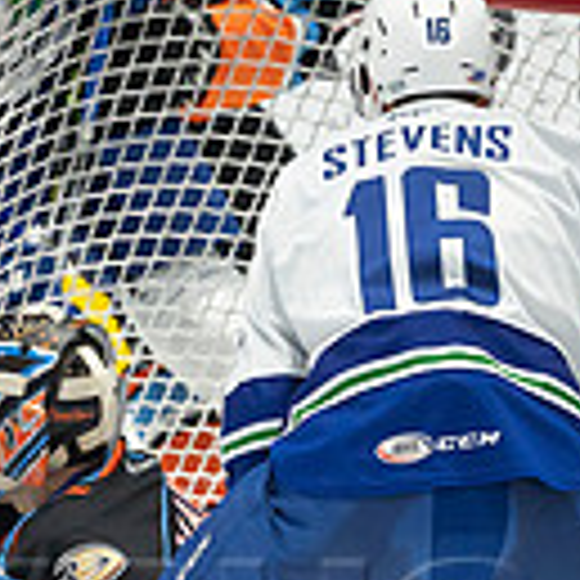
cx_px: 227
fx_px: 46462
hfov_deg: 0.7
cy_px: 759
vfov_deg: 0.7
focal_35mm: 2451
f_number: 4
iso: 1600
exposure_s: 1/640
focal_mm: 600
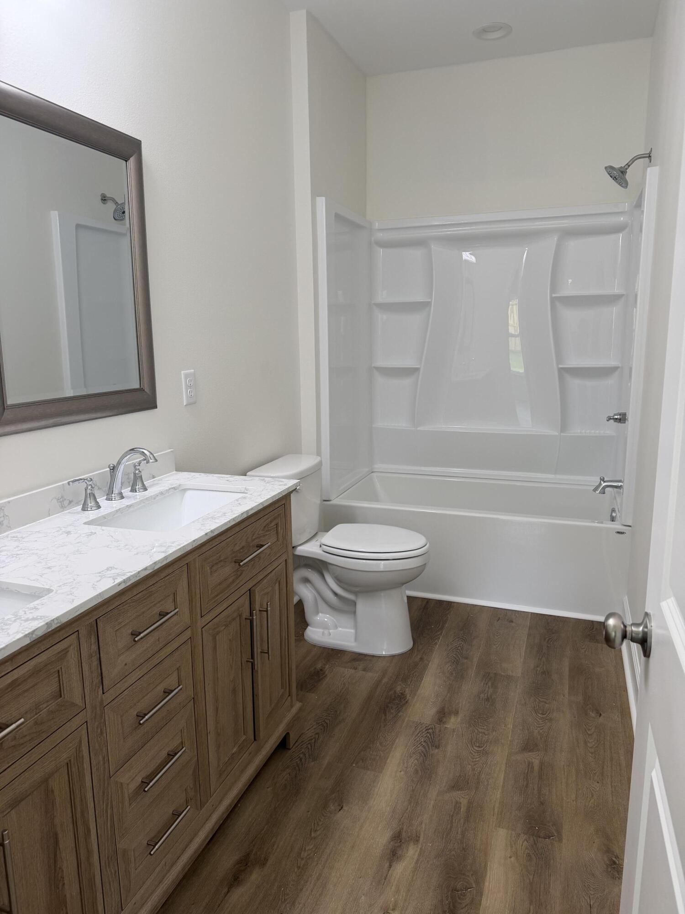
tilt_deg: -10.1
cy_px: 457
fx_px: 633
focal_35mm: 24
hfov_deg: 56.8
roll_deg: +1.3
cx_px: 342
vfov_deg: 71.6
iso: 100
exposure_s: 1/120
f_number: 1.78
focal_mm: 6.76
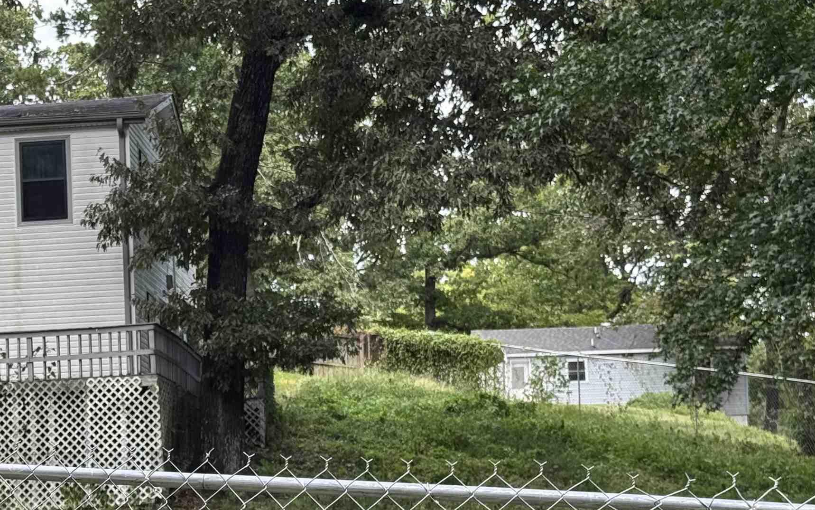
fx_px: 2021
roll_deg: +0.4
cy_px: 383
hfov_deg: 22.4
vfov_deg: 14.3
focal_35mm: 91
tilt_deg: +4.9
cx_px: 121
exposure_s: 1/451
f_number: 1.78
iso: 64
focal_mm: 6.76
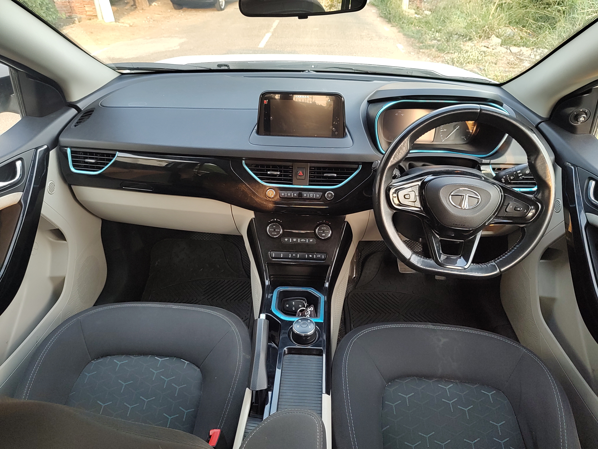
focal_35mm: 23
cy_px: 224
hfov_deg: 73.9
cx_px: 299
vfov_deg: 58.9
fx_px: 397
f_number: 1.8
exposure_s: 1/100
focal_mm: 5.56
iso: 169
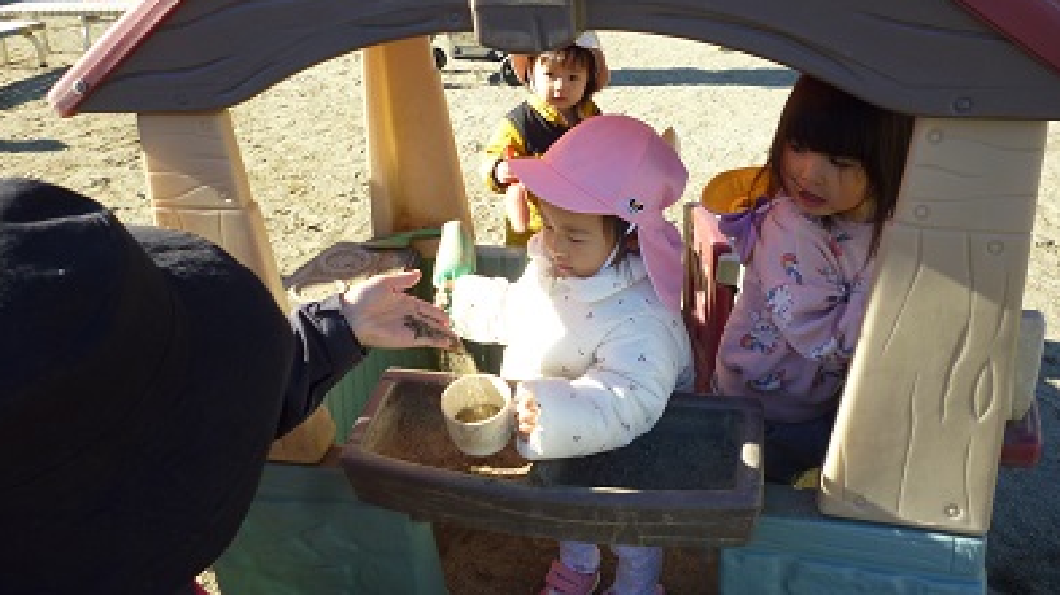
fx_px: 871
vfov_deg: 37.6
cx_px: 530
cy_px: 245
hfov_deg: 62.7
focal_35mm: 31
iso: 100
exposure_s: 1/250
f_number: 3.1
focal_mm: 5
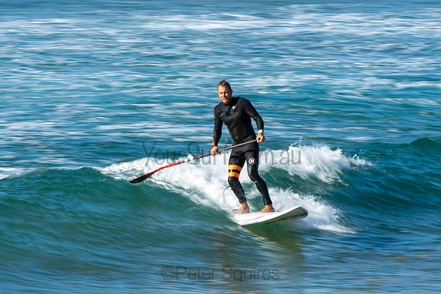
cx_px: 220
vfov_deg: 2.8
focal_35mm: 495
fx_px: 6065
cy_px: 147
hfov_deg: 4.2
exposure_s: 1/20
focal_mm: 330
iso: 100
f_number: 25
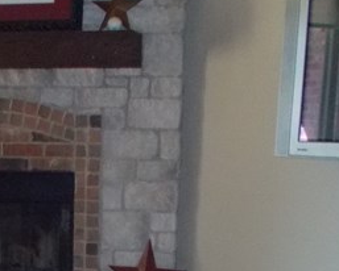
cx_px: -22
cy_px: 338
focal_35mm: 101
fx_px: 1014
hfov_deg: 18.3
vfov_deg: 14.7
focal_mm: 4.6
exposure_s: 1/25
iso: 400
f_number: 3.2
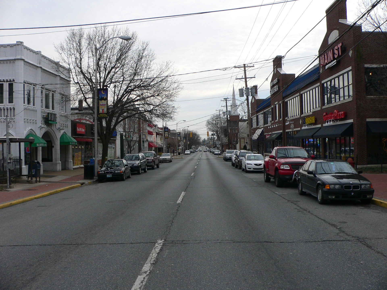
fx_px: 391
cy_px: 145
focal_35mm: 35
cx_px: 194
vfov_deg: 40.7
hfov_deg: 52.6
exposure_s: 1/200
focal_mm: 4.6
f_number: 4
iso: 80
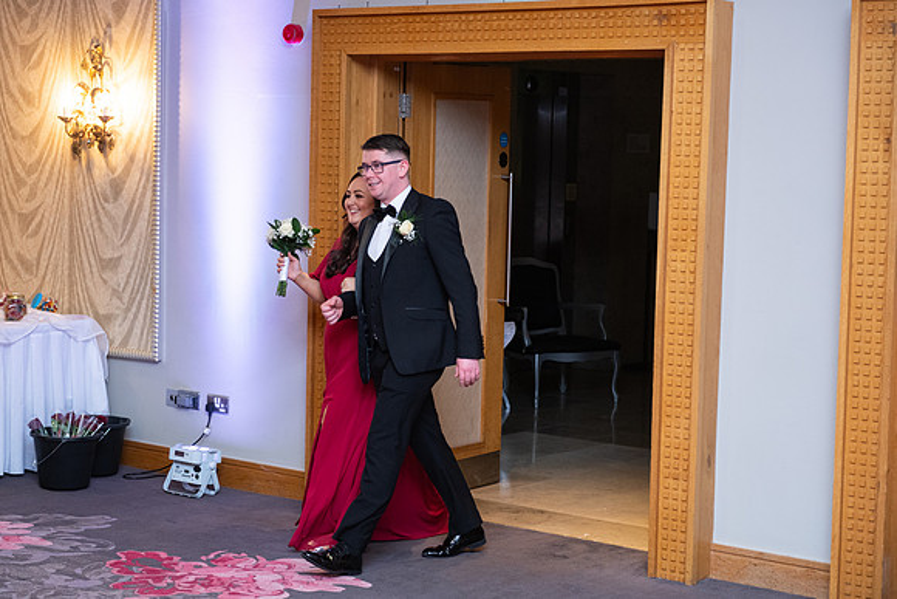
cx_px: 408
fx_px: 1903
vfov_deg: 17.9
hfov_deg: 26.5
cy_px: 299
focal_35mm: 76
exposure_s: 1/160
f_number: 3.5
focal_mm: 70
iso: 800
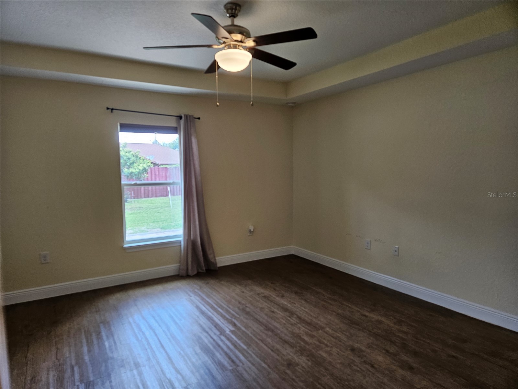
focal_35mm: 23
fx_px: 344
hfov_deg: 73.9
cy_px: 194
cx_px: 259
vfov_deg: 58.9
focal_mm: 5.4
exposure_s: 1/120
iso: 160
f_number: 1.8
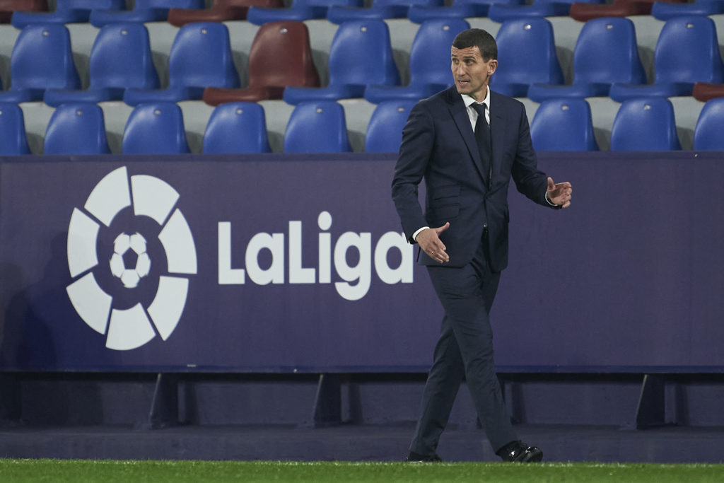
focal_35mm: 840
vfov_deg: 1.6
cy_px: 242
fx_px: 16895
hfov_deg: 2.5
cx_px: 362
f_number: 4
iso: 3200
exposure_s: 1/1600
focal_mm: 560
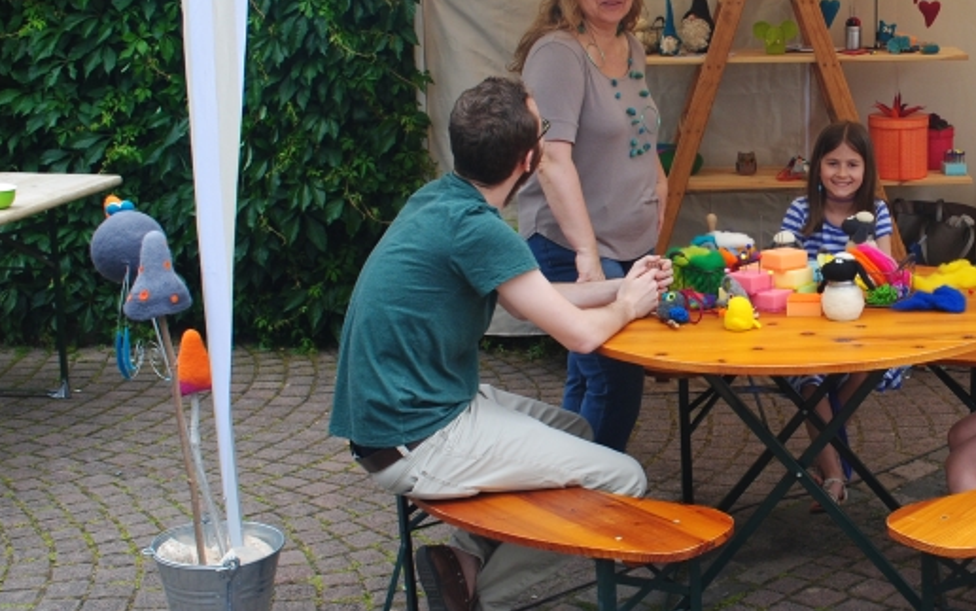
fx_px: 1650
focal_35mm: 62
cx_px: 808
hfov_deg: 31.9
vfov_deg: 21.0
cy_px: 267
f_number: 9
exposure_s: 1/125
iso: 200
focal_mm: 22
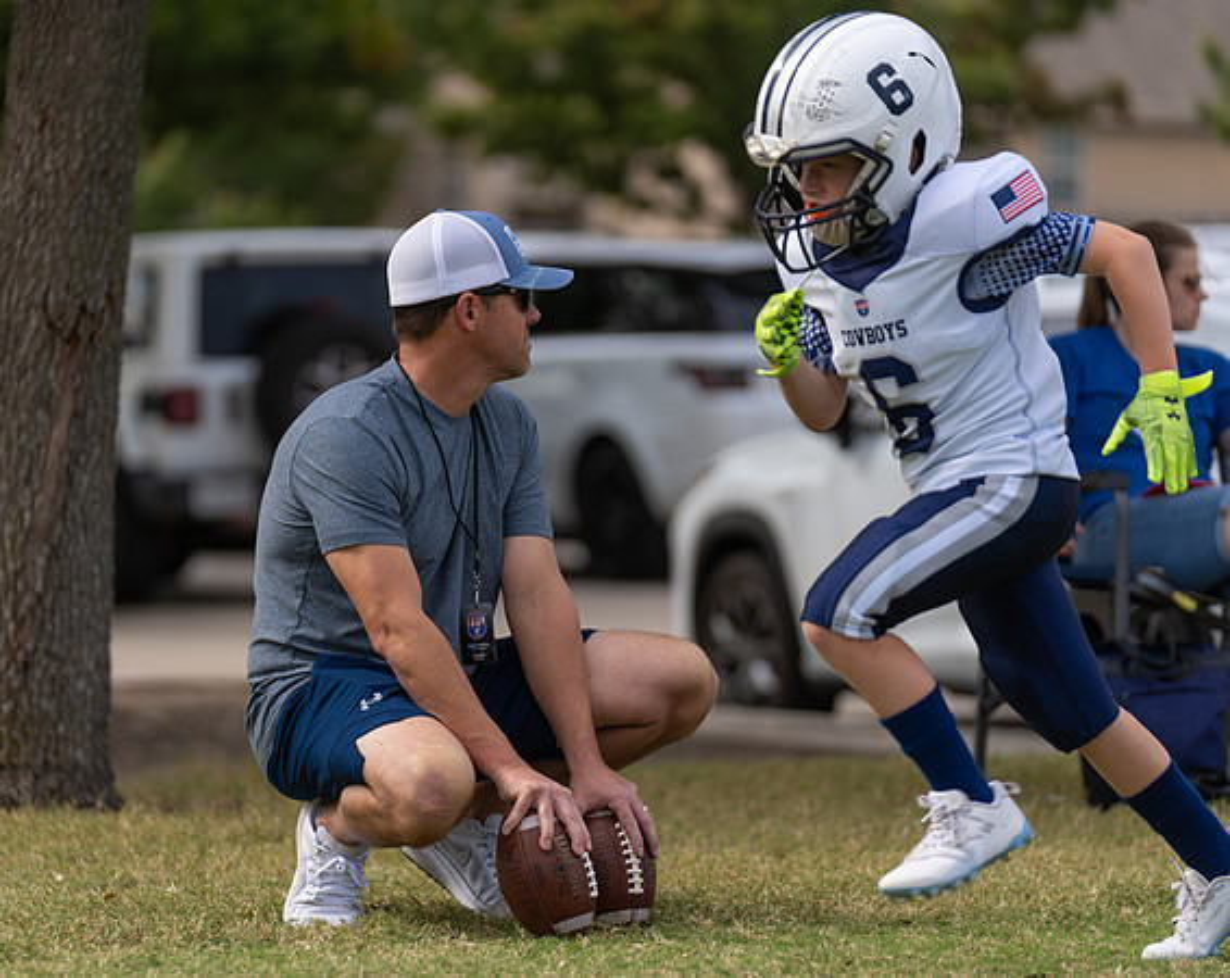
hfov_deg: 10.0
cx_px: 450
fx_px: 7030
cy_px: 519
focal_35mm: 194
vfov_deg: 8.0
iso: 100
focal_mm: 162
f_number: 2.8
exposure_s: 1/1600
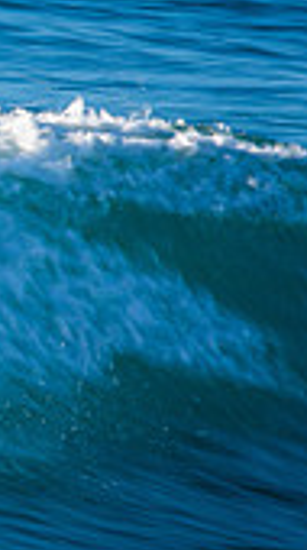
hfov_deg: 0.5
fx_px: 39066
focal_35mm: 2686
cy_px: 170
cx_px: -620
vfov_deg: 0.8
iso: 100
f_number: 22
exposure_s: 1/20
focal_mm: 500
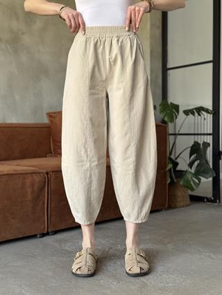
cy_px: 148
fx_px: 410
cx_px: 111
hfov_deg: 30.3
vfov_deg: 39.6
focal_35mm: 48
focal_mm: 6.76
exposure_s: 1/60
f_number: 1.78
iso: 100
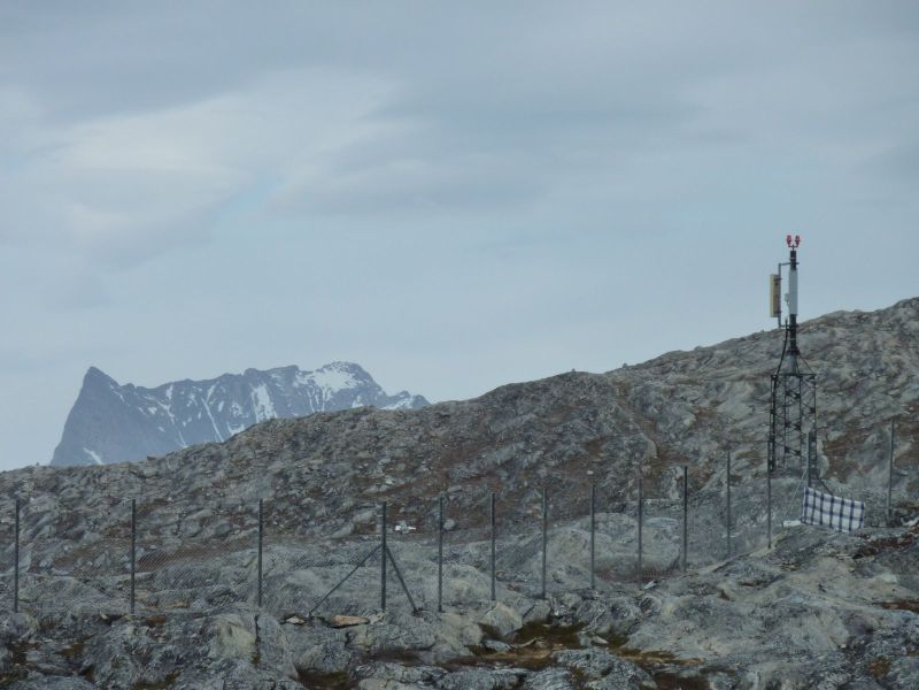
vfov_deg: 8.2
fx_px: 4832
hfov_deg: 10.9
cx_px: 460
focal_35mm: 182
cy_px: 345
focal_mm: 29.9
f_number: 5
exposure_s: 1/500
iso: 125
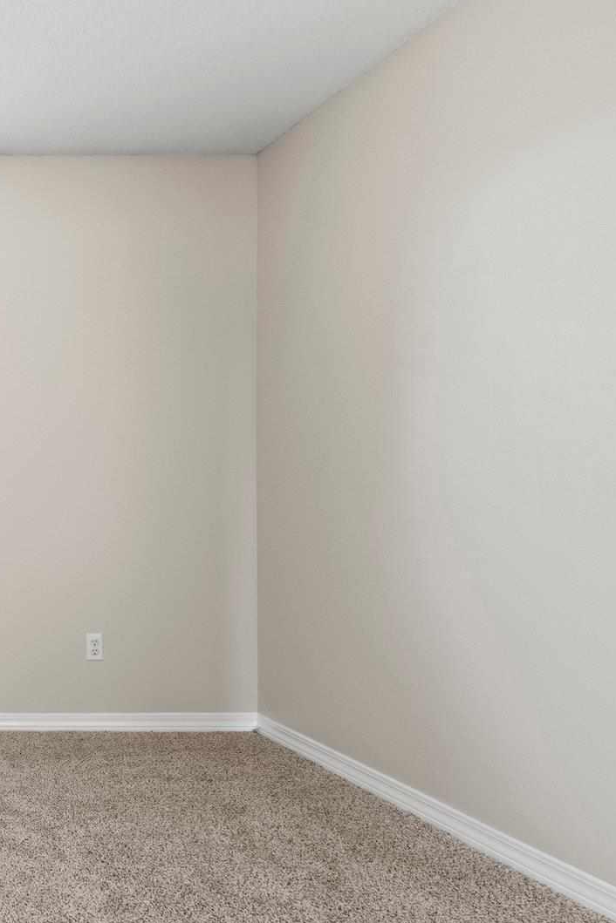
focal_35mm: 29
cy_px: 504
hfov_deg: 32.5
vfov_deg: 63.5
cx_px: -203
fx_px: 744
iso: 400
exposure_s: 1/2
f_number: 8
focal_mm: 10
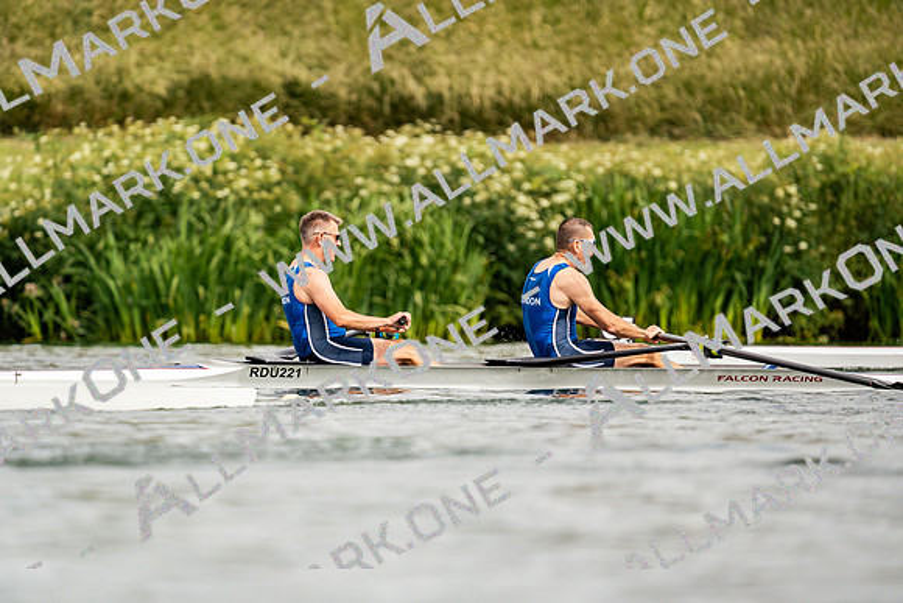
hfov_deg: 3.4
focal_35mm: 600
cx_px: 452
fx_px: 15053
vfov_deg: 2.3
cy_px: 302
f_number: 6.3
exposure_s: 1/2000
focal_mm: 600
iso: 400
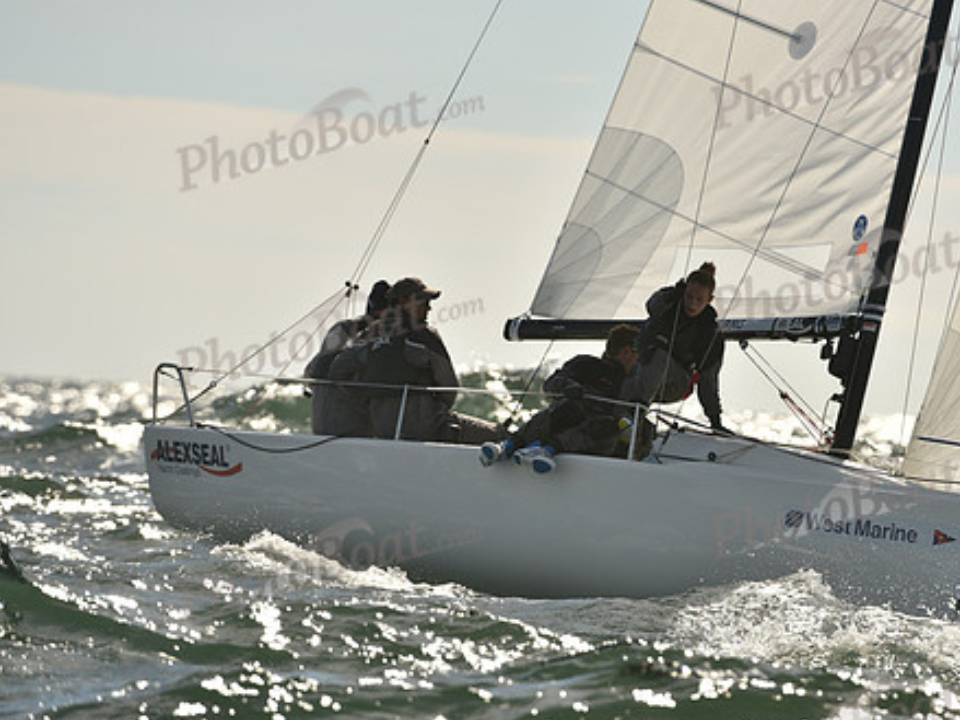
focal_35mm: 508
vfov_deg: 2.9
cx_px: 599
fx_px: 14084
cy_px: 419
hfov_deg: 3.9
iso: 250
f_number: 7.1
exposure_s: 1/1600
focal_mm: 400
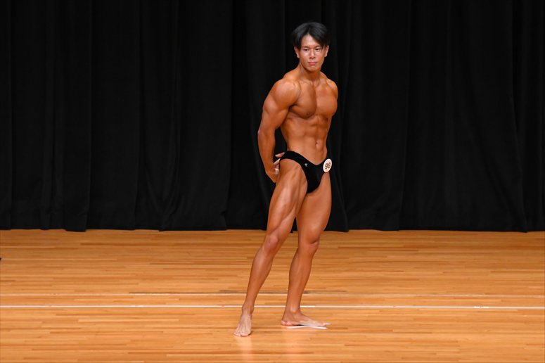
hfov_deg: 7.6
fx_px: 4086
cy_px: 182
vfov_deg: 5.1
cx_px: 272
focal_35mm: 270
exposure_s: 1/400
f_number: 5.6
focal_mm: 180
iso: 3200
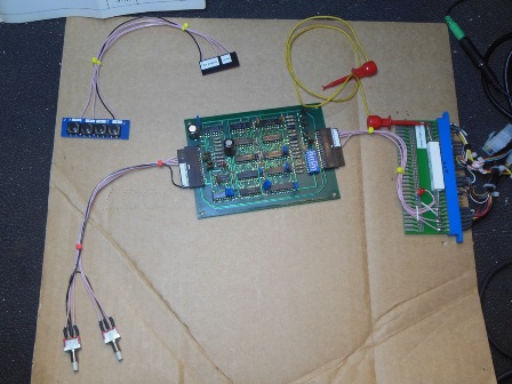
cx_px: 256
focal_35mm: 38
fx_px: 562
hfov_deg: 49.0
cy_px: 192
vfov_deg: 37.7
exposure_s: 1/30
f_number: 3.6
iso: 125
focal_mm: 6.8
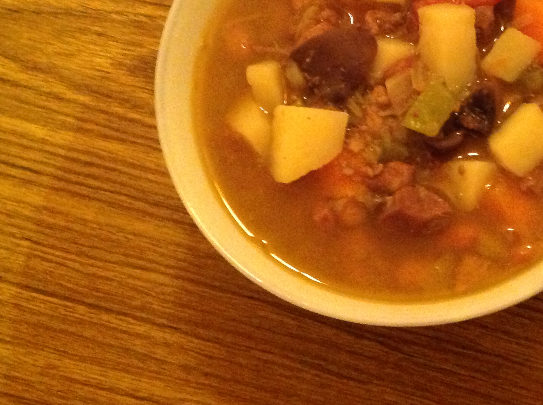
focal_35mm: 63
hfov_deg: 30.2
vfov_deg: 23.1
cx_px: 415
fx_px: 987
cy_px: 141
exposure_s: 1/15
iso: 800
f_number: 2.4
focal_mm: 4.28
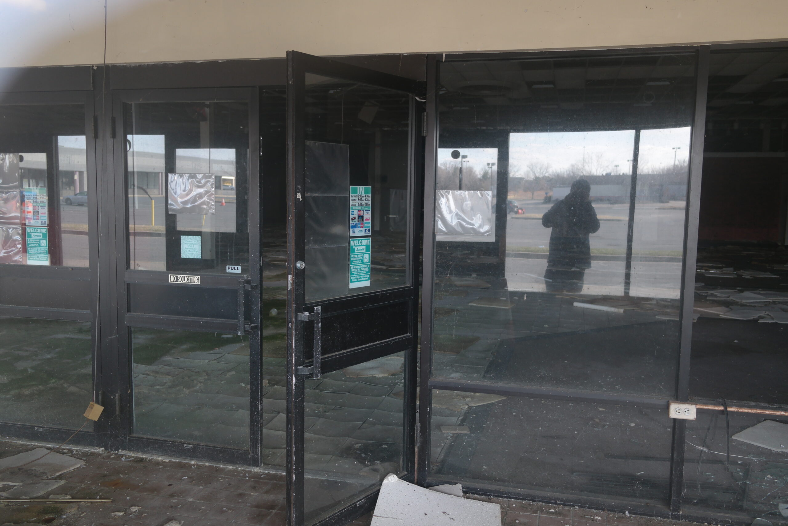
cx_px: 394
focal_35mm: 30
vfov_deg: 43.6
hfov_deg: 61.9
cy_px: 263
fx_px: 657
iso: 200
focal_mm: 20
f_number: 3.5
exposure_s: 1/60
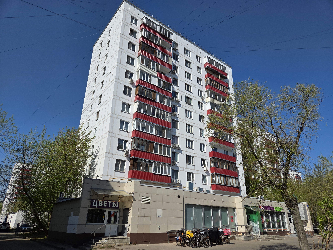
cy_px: 125
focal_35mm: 23
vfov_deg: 58.9
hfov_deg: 73.9
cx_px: 166
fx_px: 221
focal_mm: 5.4
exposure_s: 1/7891
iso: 80
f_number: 1.8
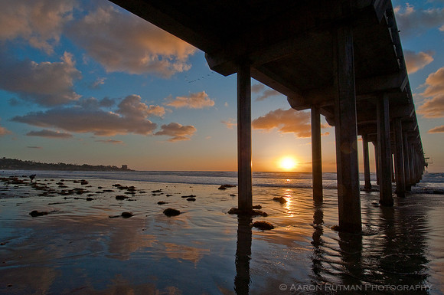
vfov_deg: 67.2
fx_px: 222
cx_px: 222
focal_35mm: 18
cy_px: 148
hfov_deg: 90.1
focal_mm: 12
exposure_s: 1/500
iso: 250
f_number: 11
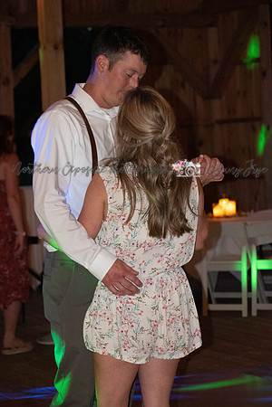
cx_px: 136
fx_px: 1190
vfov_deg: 19.5
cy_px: 204
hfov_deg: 13.0
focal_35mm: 105
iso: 6400
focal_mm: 70
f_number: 4.5
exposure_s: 1/60
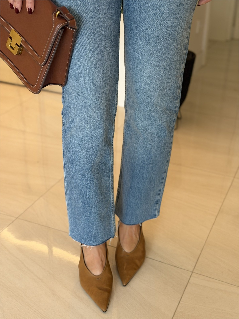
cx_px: 120
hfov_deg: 30.3
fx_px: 442
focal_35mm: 48
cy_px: 160
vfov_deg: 39.7
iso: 250
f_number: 1.78
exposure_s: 1/60
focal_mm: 6.76
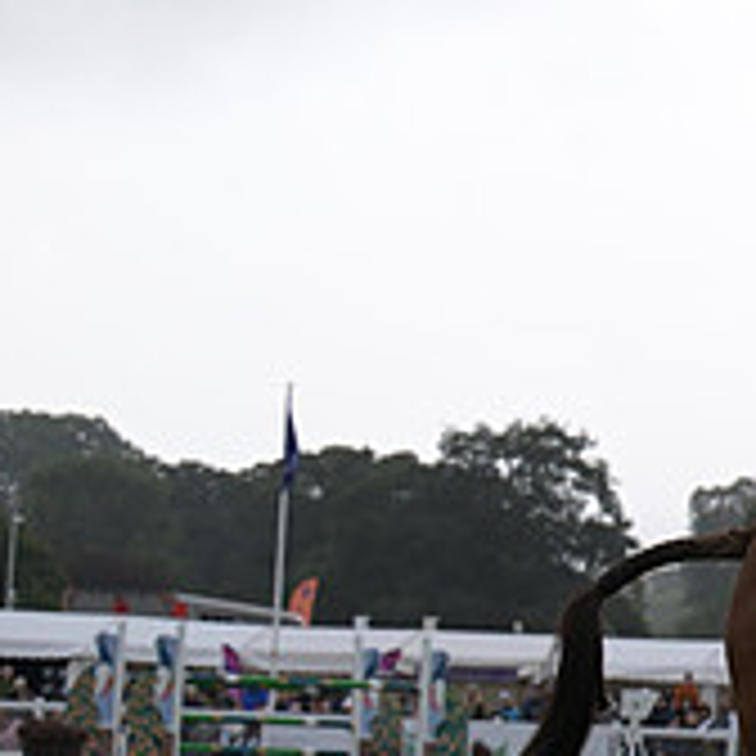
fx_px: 5090
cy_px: 511
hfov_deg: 8.2
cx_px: 1282
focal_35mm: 206
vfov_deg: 8.5
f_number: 4.5
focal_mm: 70
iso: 1000
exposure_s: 1/1250
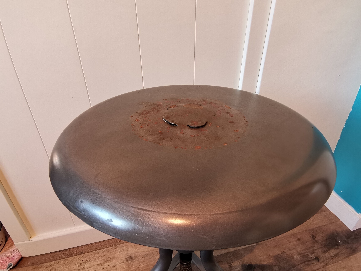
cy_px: 136
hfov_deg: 81.7
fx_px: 209
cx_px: 180
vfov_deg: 66.0
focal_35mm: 20
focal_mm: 2.23
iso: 320
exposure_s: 1/50
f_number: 2.2
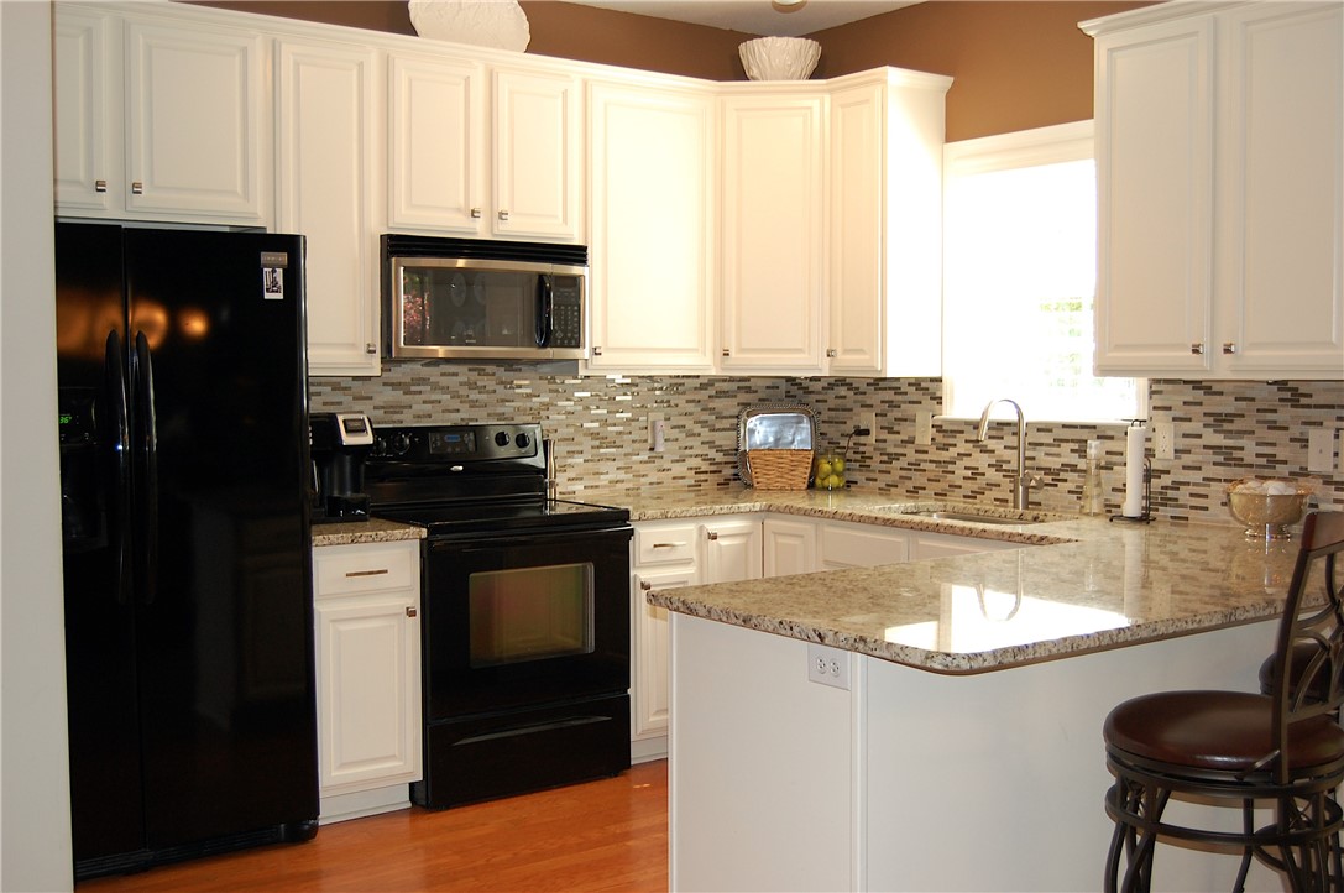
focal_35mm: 39
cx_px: 672
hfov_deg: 49.6
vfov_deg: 34.1
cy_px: 446
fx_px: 1454
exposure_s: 1/60
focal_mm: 26
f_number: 4
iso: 400
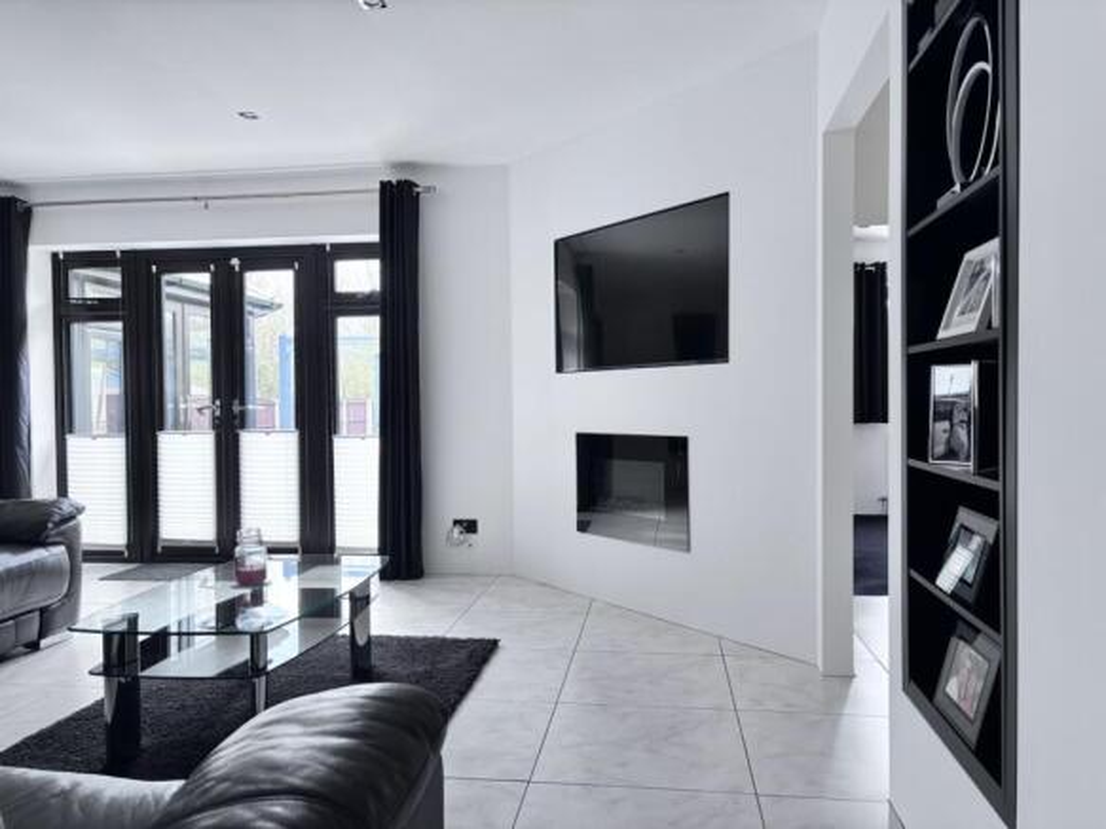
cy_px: 414
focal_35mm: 26
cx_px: 553
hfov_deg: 67.3
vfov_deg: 53.0
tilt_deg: -1.3
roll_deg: +0.9
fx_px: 831
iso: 100
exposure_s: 1/121
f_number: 1.6
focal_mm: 5.96
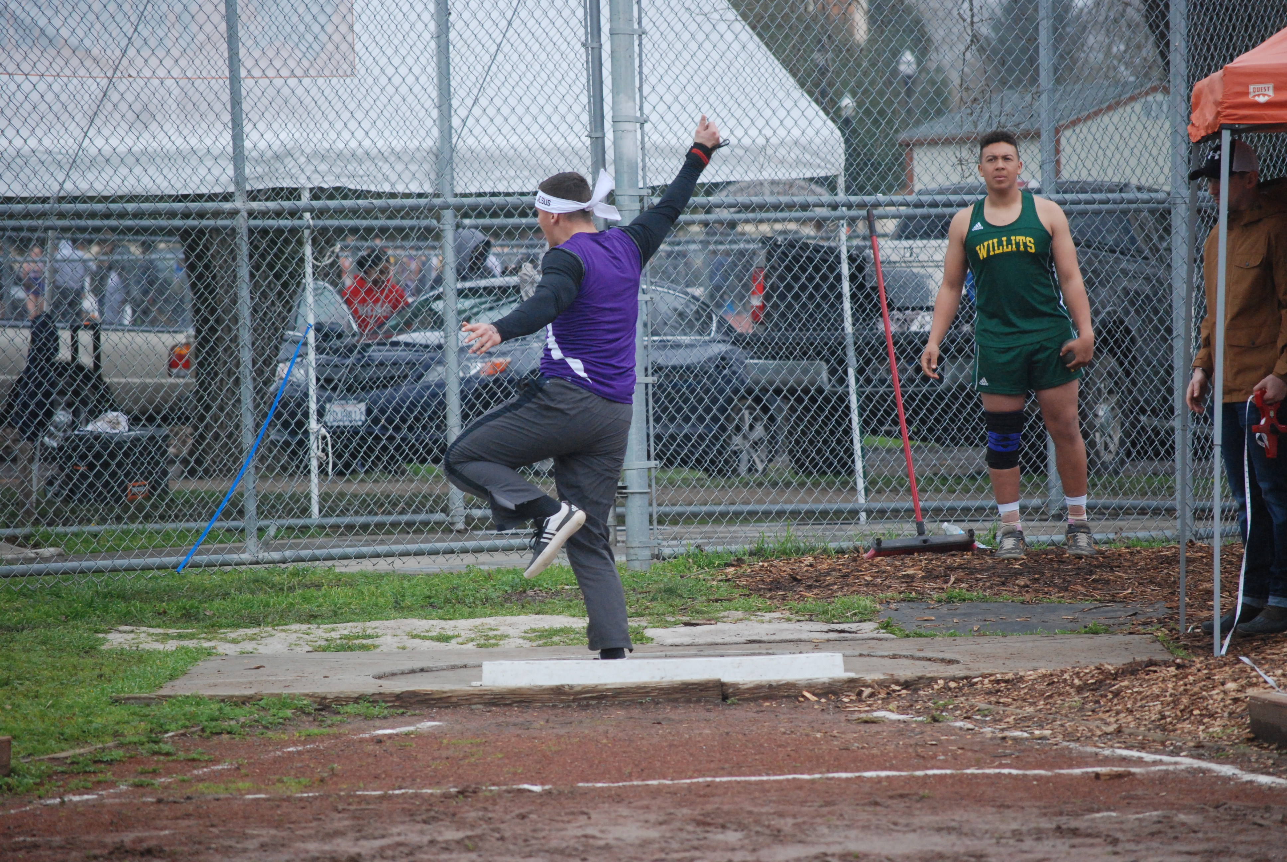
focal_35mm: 202
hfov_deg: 10.1
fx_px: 7248
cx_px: 644
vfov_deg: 6.8
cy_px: 431
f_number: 5
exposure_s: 1/1250
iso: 1000
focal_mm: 135
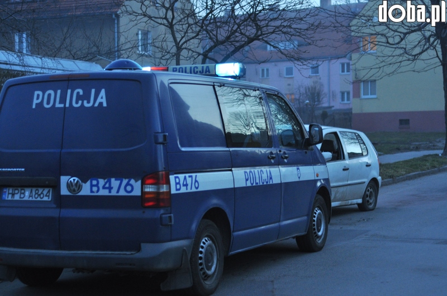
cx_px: 224
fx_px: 930
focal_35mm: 75
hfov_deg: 27.0
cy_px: 148
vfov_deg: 18.1
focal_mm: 50
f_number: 2.5
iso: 800
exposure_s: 1/30
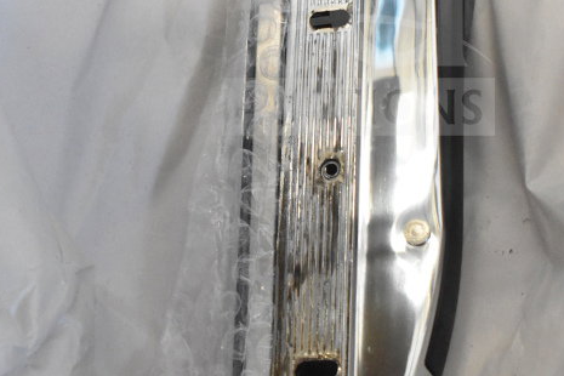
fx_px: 1849
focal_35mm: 118
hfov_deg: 17.3
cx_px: 358
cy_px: 39
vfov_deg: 11.5
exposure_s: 1/250
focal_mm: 40
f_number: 8
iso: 6400
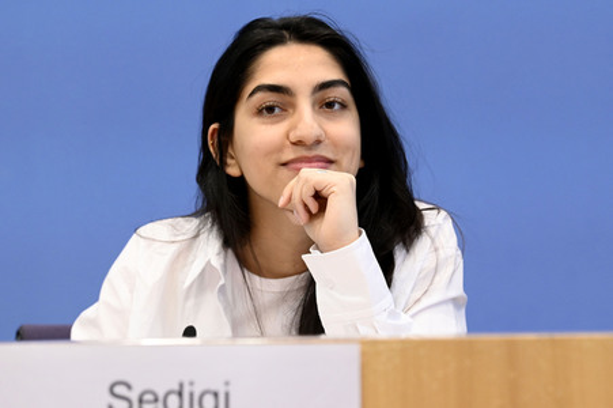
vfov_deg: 13.4
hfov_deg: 20.0
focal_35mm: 102
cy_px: 204
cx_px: 306
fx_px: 1736
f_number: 5
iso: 4000
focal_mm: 102
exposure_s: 1/640
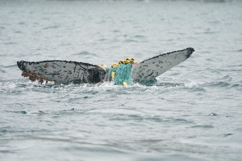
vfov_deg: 3.4
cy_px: 80
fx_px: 2688
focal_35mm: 400
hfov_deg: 5.2
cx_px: 121
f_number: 5.6
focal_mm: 400
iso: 800
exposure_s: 1/1000
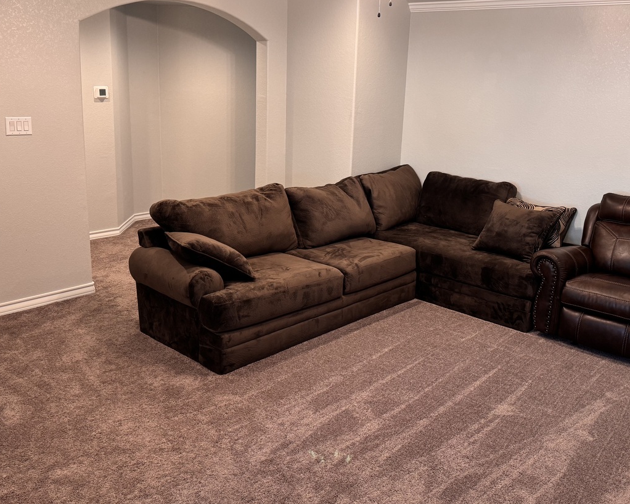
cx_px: 356
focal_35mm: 33
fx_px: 615
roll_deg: -2.3
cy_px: 209
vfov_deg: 44.4
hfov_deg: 54.0
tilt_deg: -12.9
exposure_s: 1/60
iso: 250
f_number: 1.78
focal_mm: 6.76
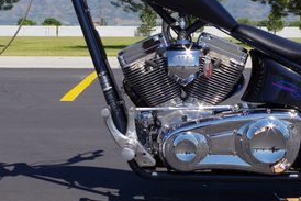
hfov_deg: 22.4
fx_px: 761
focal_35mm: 91
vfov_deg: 14.8
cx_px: 149
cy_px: 10
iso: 200
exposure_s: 1/160
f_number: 14
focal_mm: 26.25
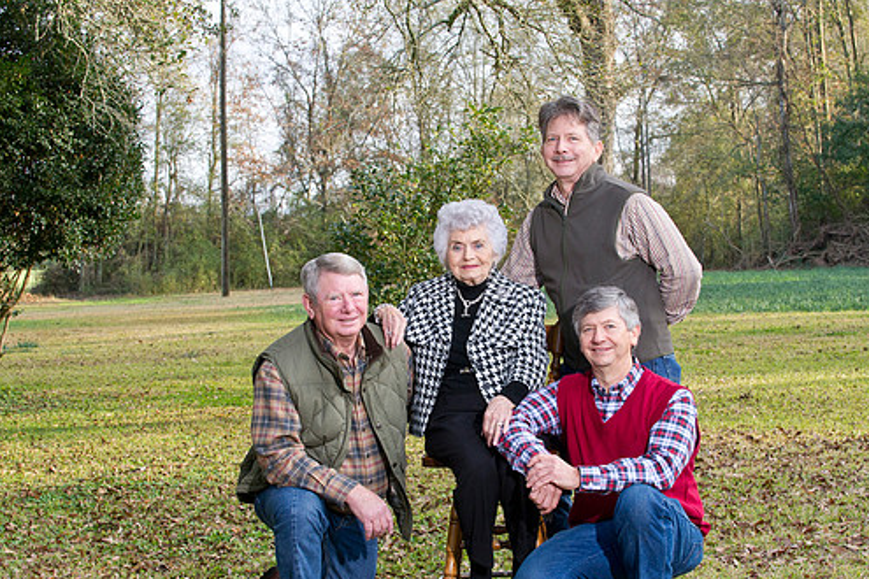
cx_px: 451
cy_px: 333
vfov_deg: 16.6
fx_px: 1979
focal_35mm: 82
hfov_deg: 24.8
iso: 800
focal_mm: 70
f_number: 8
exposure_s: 1/160
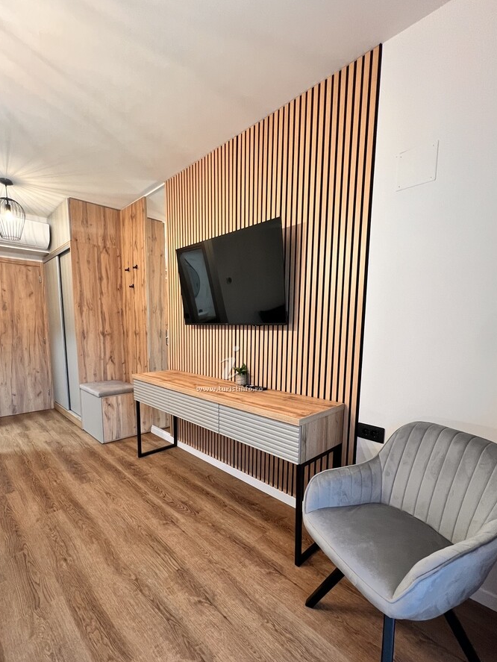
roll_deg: -0.6
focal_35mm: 15
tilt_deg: -8.1
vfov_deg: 97.7
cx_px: 230
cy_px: 368
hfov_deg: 81.6
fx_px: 287
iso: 250
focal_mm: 1.57
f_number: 1.8
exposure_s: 1/50
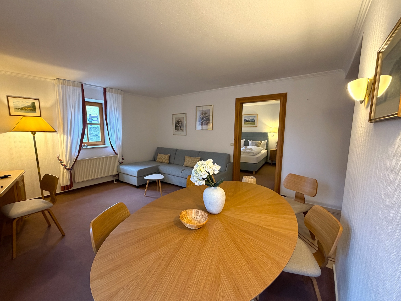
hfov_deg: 98.1
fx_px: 174
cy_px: 153
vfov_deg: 81.7
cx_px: 189
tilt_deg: -6.8
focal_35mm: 15
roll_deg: +0.1
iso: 250
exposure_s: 1/50
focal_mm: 2.22
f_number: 2.2
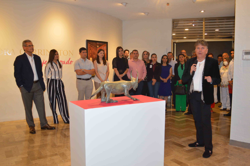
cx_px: 125
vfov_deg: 39.9
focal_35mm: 33
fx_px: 229
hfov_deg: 57.3
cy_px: 83
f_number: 3.8
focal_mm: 22
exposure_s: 1/60
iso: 450
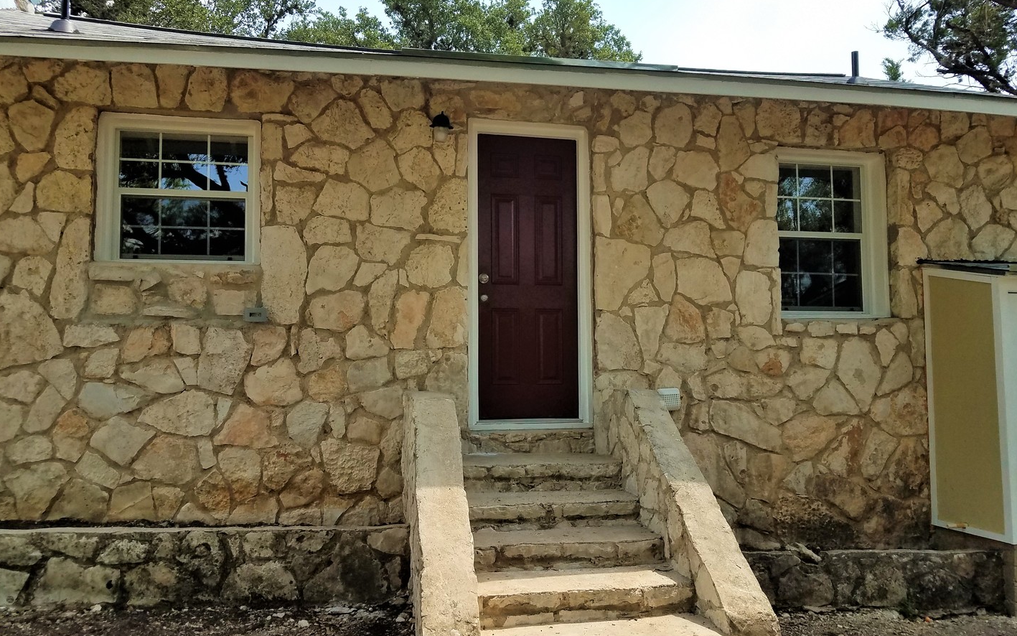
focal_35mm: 28
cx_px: 513
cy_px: 298
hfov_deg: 66.5
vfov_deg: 44.5
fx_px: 776
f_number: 1.7
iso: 40
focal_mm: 4.2
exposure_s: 1/1280
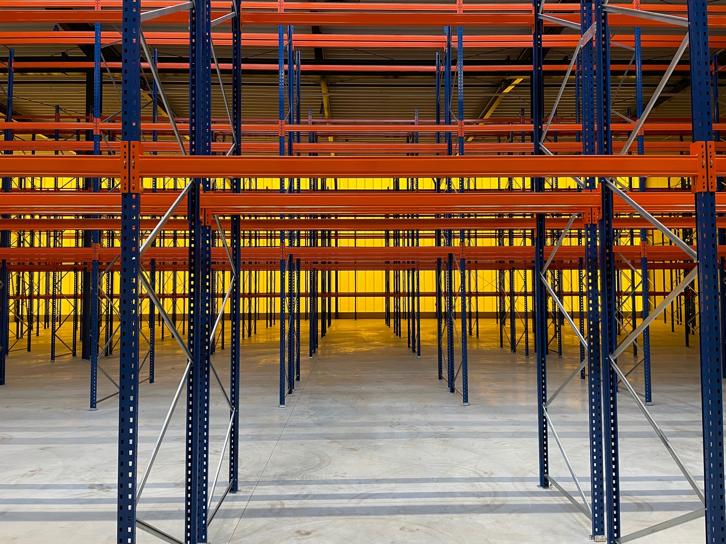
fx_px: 545
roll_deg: +0.2
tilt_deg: +2.9
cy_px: 272
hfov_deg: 67.3
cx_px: 363
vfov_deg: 53.1
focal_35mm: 26
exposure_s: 1/50
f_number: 1.6
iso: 100
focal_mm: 4.2
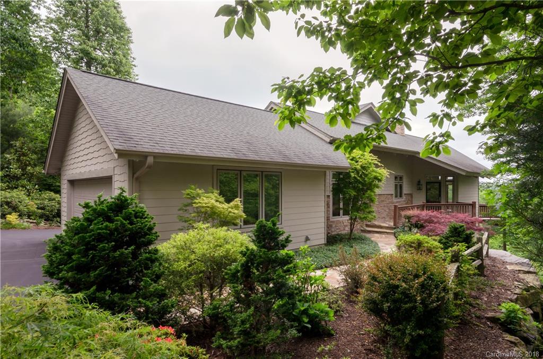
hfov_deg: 81.4
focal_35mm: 21
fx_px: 316
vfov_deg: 59.2
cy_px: 180
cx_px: 272
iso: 400
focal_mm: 14
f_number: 13
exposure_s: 1/100
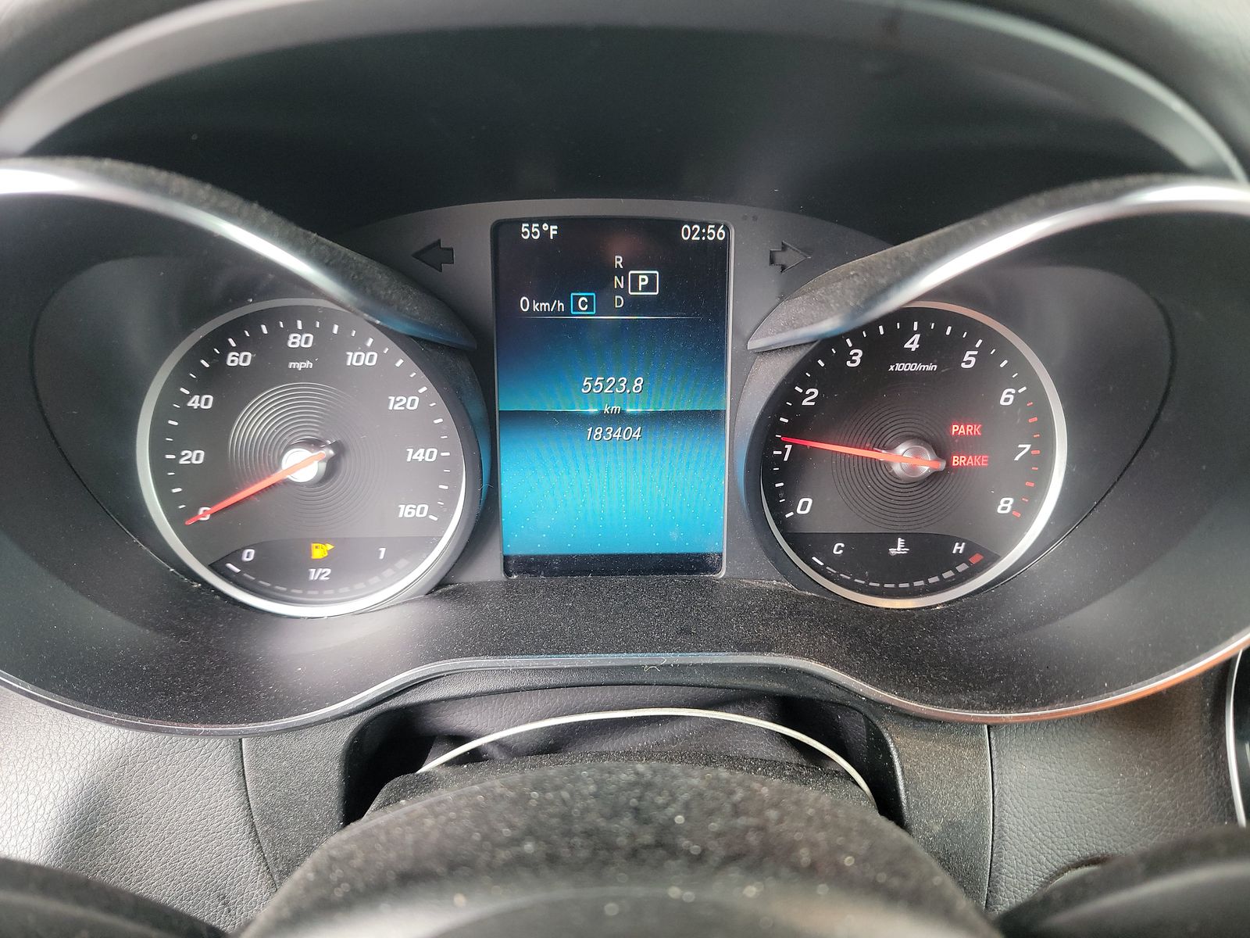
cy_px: 469
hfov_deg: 71.6
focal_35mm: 24
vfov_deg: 56.8
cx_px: 625
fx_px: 867
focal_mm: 6.7
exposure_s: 1/59
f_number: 1.8
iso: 457
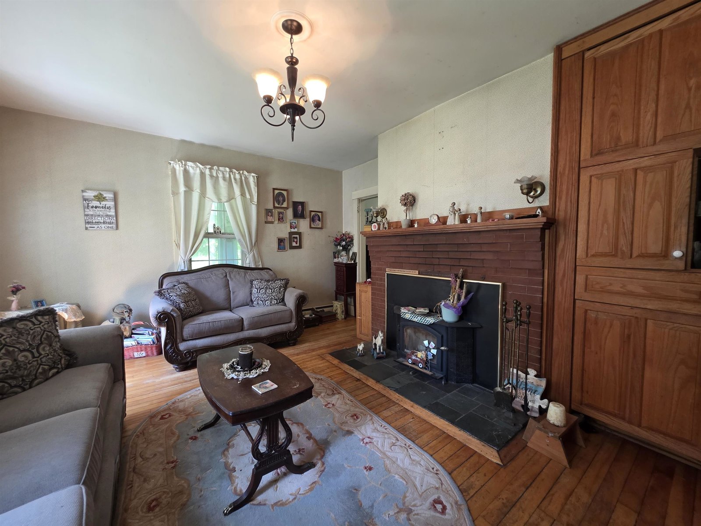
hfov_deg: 106.2
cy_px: 263
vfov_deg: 89.9
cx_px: 350
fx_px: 263
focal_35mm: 13
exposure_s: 1/60
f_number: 1.9
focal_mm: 2.2
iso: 160
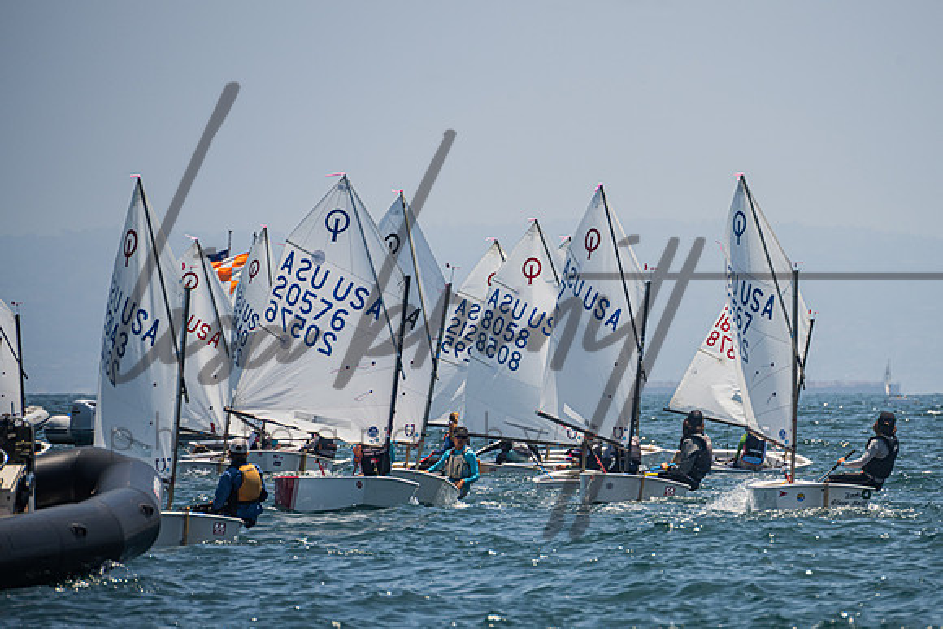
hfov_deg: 4.6
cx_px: 617
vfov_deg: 3.1
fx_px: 11724
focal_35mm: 447
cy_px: 298
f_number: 8
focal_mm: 340
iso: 250
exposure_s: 1/1000
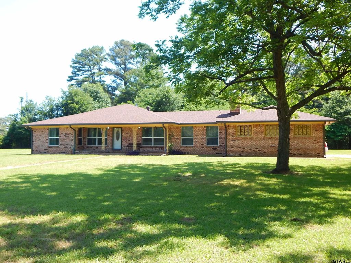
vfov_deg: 41.8
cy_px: 132
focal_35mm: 34
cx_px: 176
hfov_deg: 54.0
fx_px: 345
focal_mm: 6.1
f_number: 3.3
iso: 125
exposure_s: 1/320
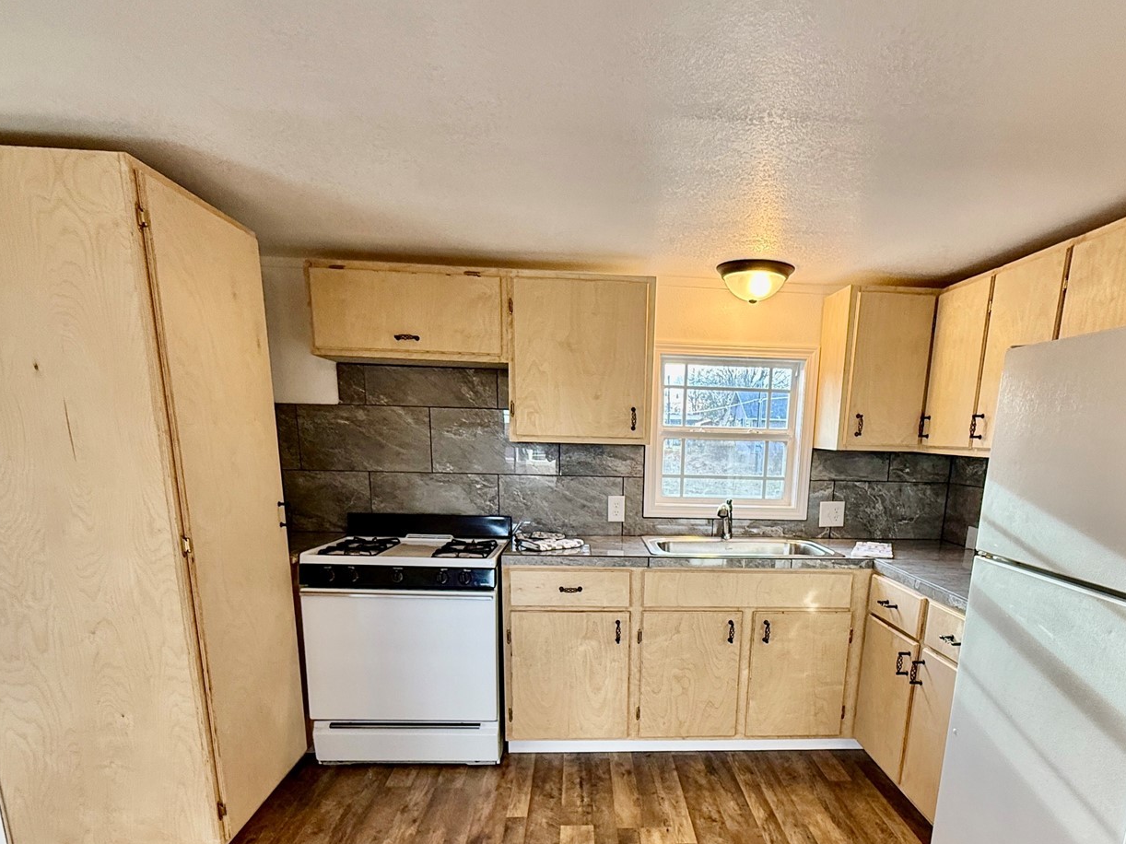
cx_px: 629
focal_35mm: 22
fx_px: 715
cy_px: 617
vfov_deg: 58.4
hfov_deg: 76.1
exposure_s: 1/99
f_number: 2.2
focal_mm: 2.22
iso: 160
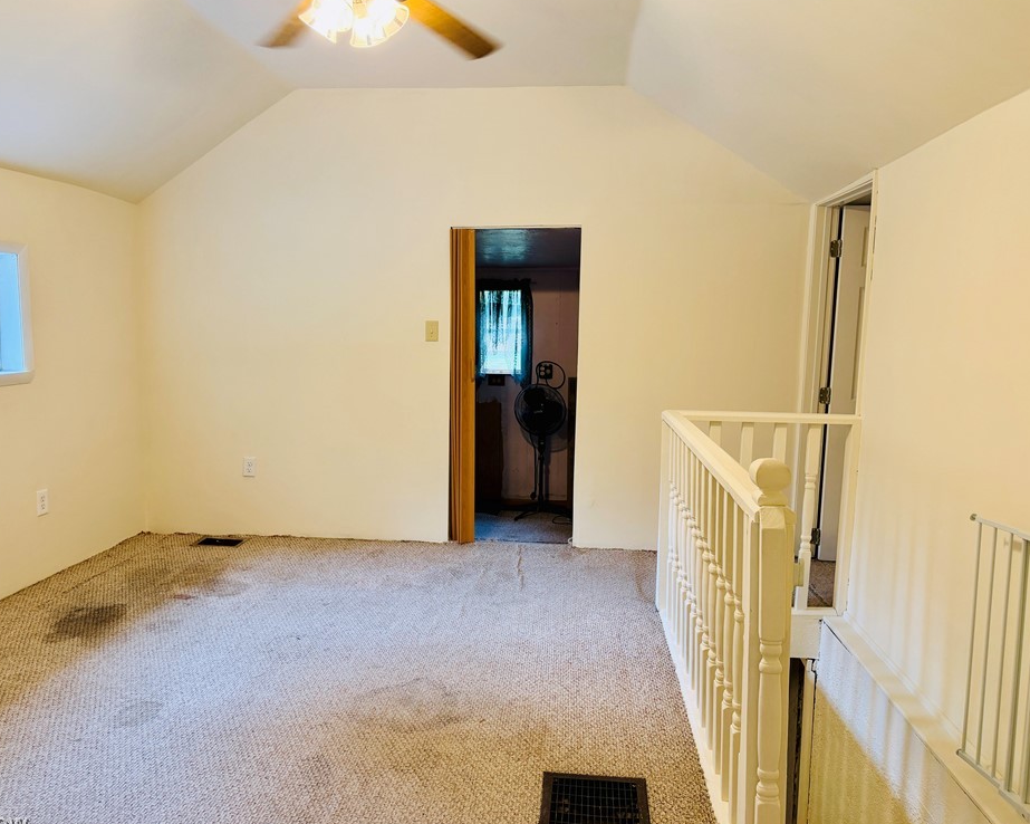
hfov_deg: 66.0
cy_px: 412
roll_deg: +0.1
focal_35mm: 26
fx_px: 792
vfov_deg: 54.9
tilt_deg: -6.6
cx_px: 483
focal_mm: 6.76
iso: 160
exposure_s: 1/60
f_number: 1.78
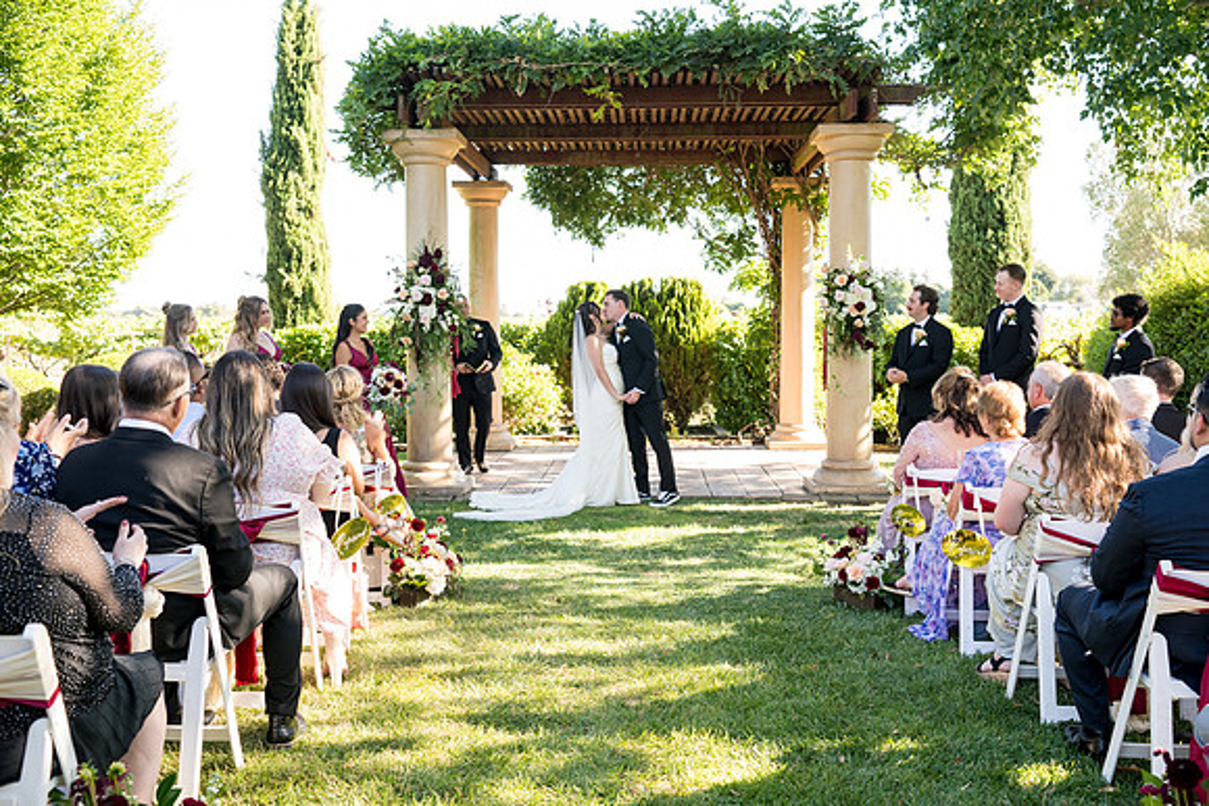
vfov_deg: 37.9
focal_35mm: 35
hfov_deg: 54.4
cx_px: 604
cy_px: 403
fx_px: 1176
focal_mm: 35
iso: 800
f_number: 4
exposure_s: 1/400
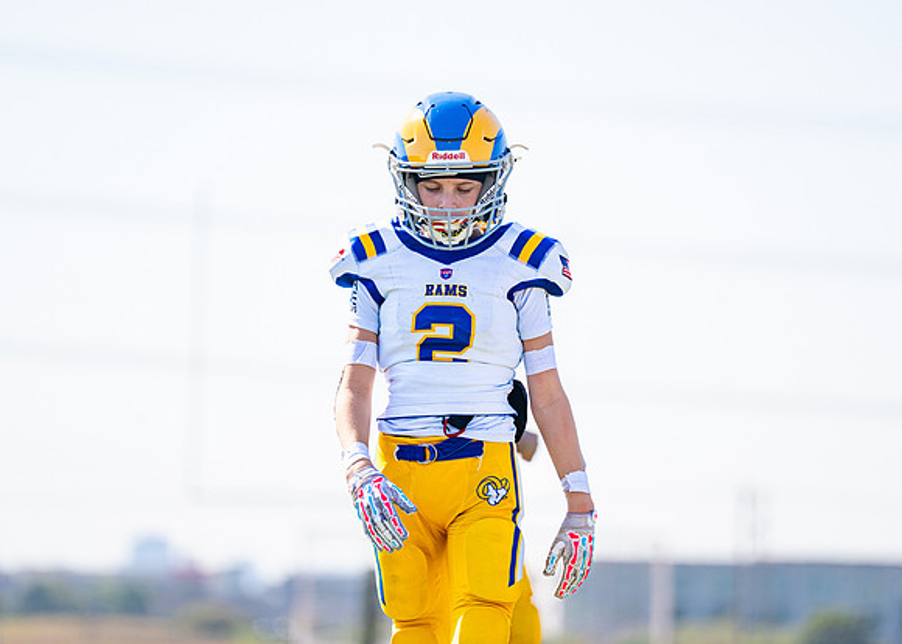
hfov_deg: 9.1
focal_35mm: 221
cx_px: 482
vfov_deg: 6.5
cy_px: 279
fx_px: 5648
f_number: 2.8
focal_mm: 178
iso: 100
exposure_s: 1/1600
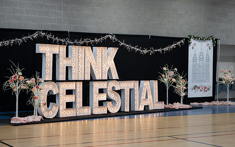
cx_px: 116
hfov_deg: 28.2
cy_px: 78
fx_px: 468
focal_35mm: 73
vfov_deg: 17.9
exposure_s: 1/320
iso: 1000
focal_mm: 70
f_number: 2.8
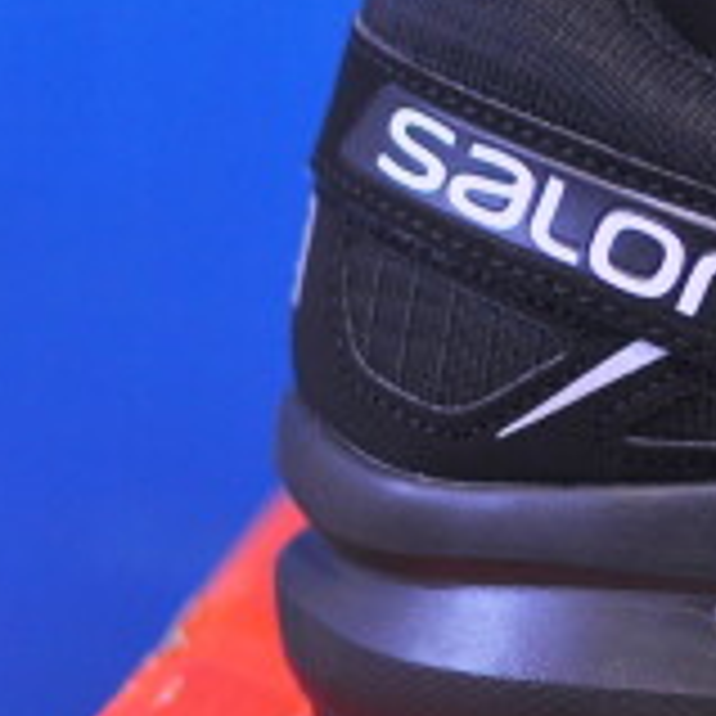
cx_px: 1486
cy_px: -128
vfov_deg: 5.4
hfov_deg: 5.3
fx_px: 7512
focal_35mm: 321
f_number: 2.2
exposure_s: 1/320
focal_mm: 50
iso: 250
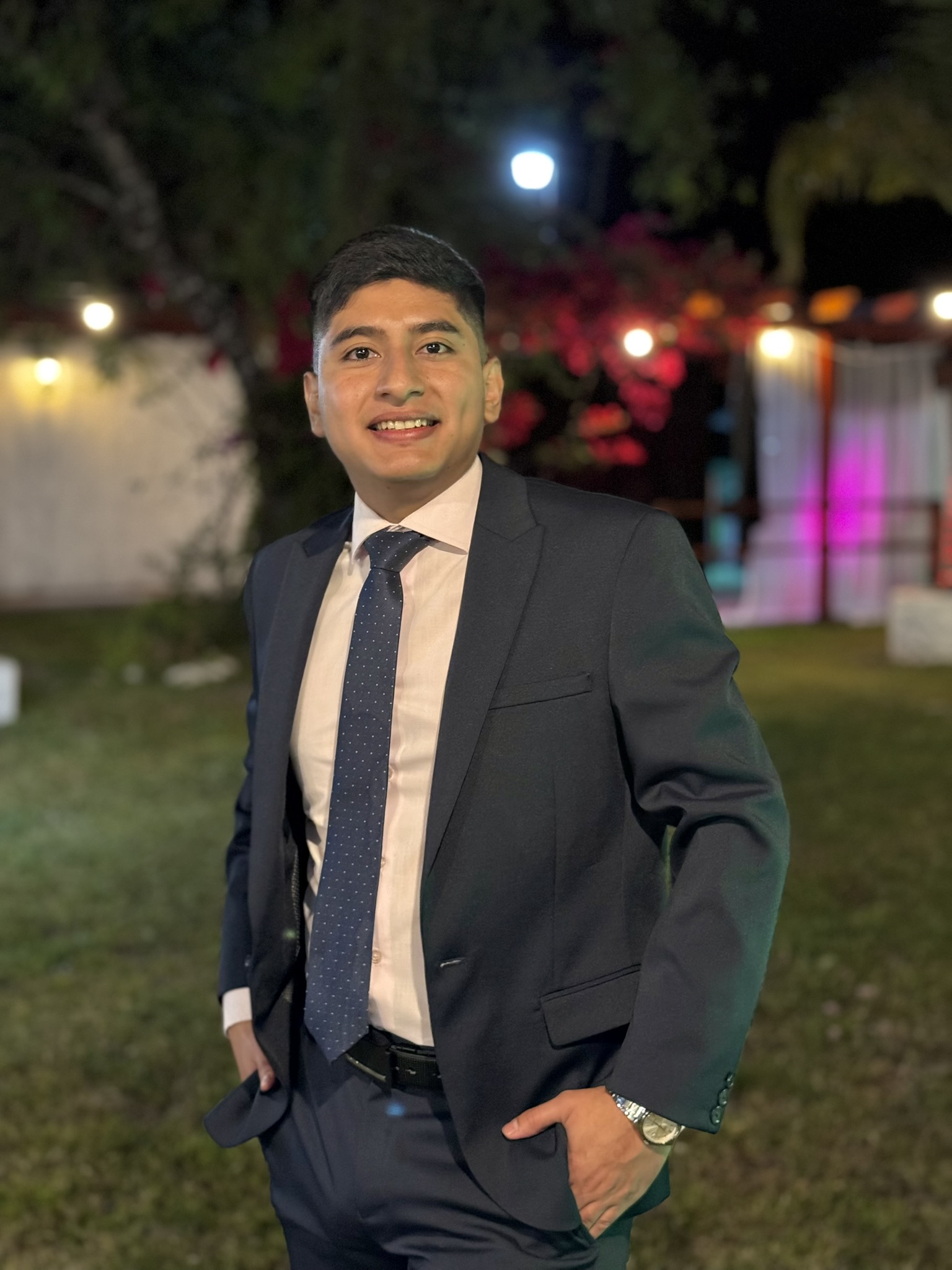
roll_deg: +1.5
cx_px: 476
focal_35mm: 48
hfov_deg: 30.3
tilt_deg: -5.2
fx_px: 1760
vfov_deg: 39.7
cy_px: 635
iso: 500
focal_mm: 6.76
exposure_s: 1/25
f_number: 1.78
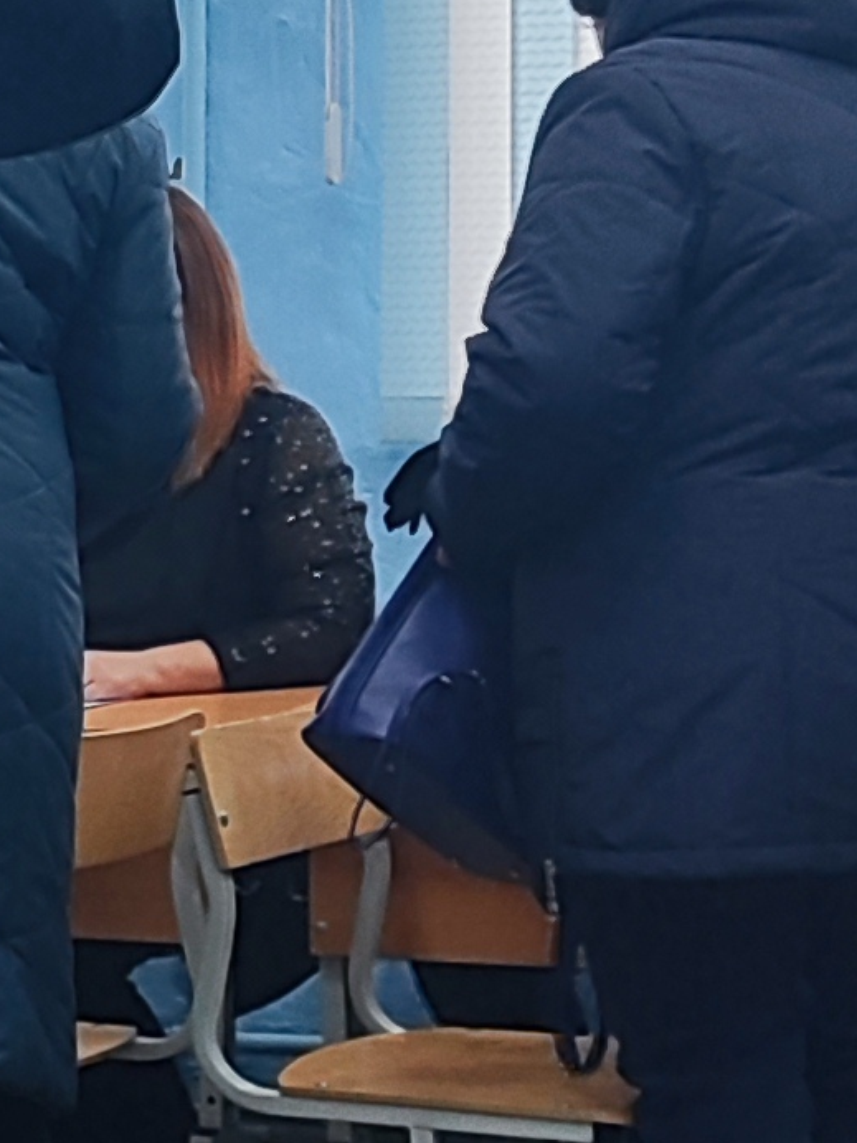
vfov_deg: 14.8
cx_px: -583
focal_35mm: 133
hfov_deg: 10.6
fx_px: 4390
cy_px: 651
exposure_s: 1/100
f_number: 1.88
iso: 196
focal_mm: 5.59
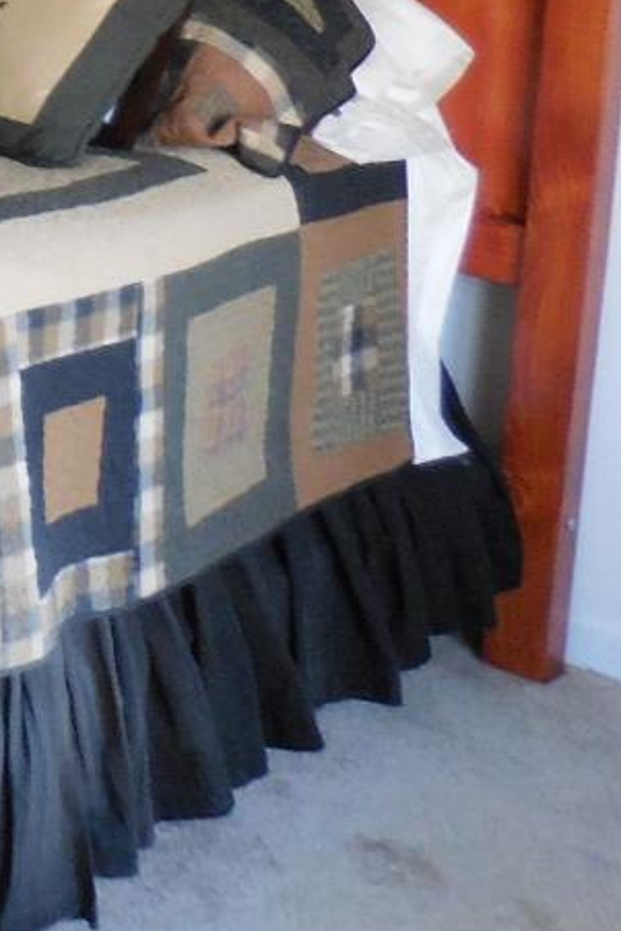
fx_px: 2146
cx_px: -664
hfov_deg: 13.7
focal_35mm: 83
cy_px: -114
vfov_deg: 22.9
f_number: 3.3
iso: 400
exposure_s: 1/30
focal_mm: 4.5
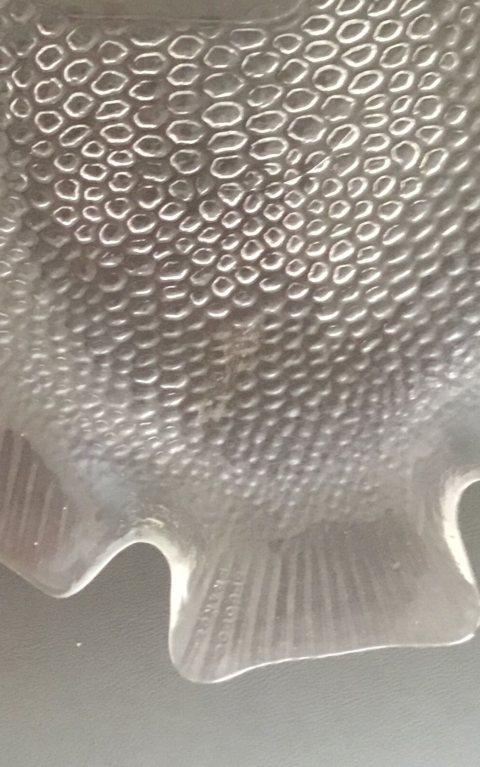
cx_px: 290
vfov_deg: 29.5
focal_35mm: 67
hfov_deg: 19.4
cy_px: 100
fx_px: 1402
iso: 500
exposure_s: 1/17
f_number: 2.4
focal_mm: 3.3
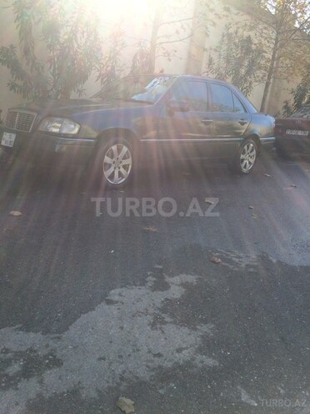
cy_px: 207
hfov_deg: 48.2
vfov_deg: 61.7
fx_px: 346
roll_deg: -5.8
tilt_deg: -14.9
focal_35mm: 29
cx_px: 155
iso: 32
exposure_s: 1/672
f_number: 2.2
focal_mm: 4.15
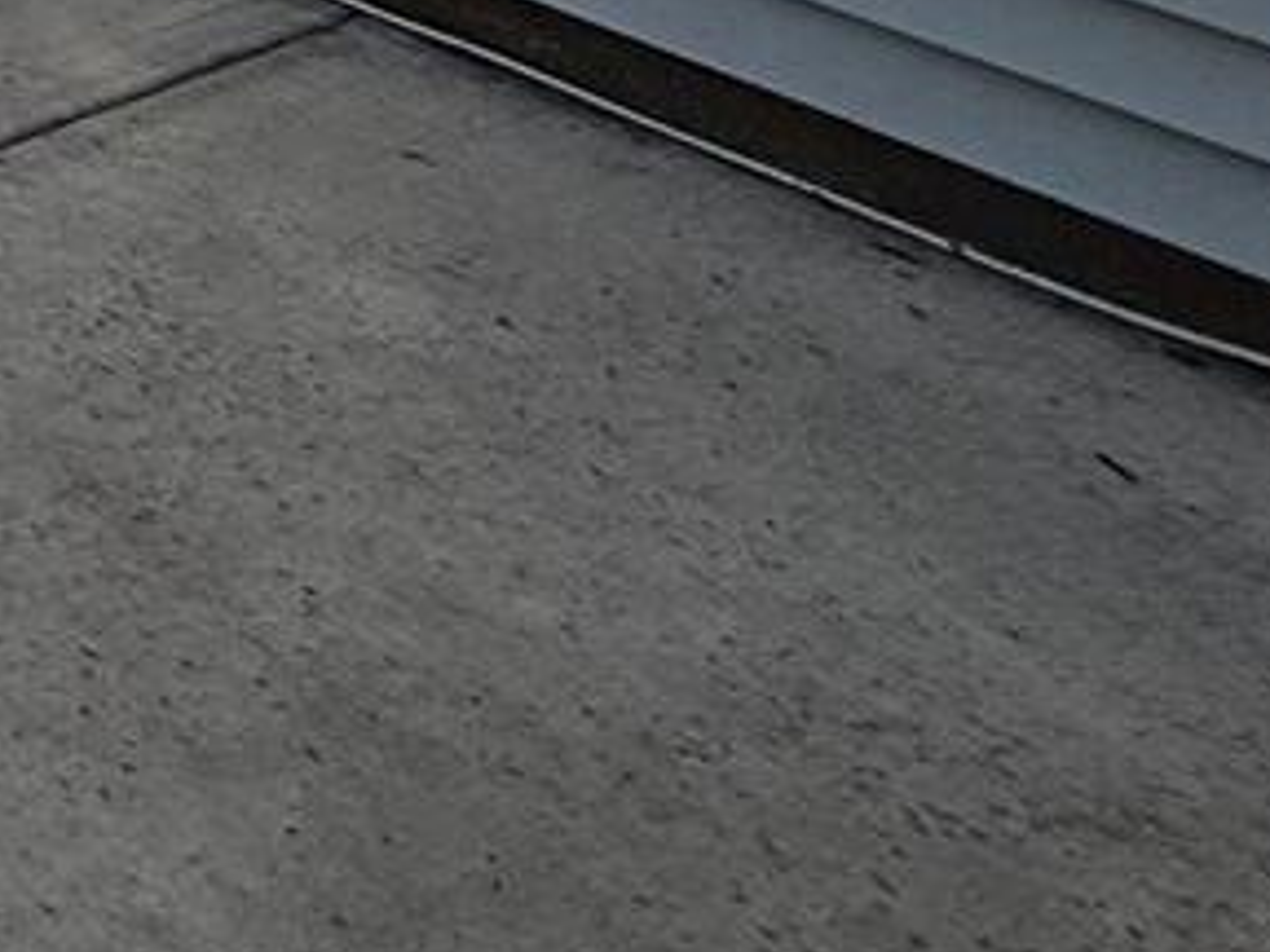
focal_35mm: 70
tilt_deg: -7.1
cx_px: -1557
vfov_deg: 16.1
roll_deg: +1.5
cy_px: -978
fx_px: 2568
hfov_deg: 16.5
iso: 50
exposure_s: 1/2717
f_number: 2.2
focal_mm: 2.22
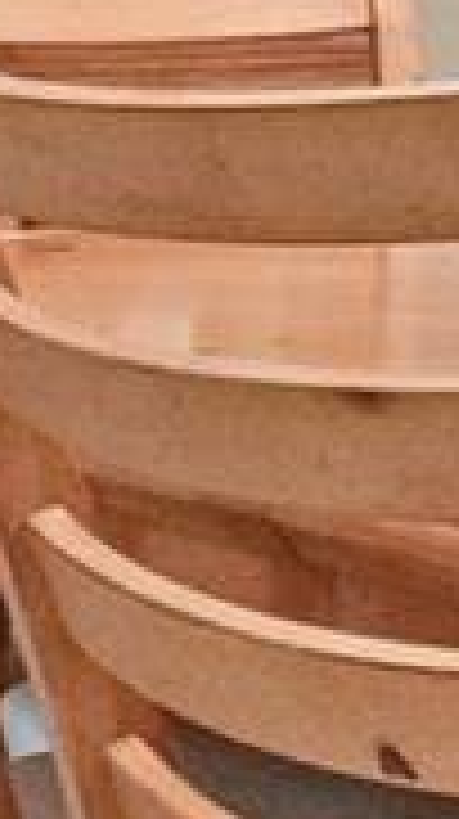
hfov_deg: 7.9
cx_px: 1197
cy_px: -18
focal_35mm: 138
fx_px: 2994
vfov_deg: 15.3
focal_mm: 10
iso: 1000
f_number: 5.6
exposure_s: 1/125
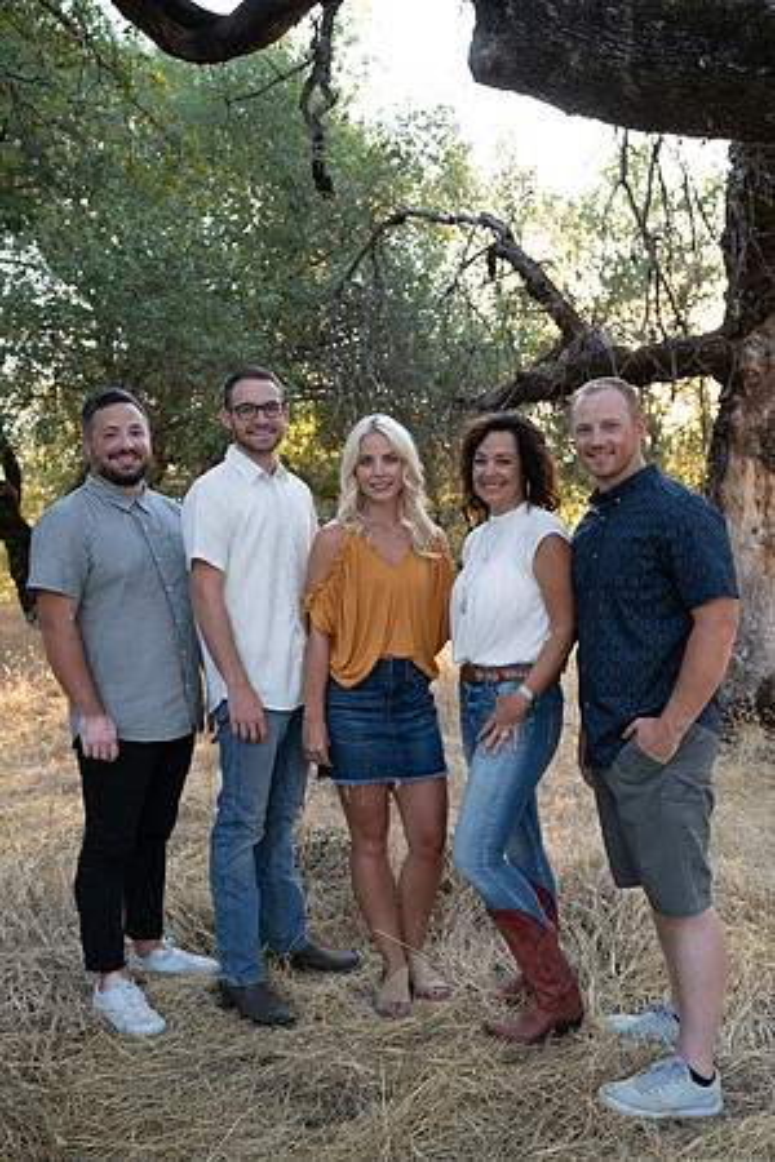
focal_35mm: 37
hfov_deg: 35.9
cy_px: 581
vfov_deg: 51.9
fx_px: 1195
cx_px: 388
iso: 500
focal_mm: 37
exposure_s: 1/125
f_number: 4.5
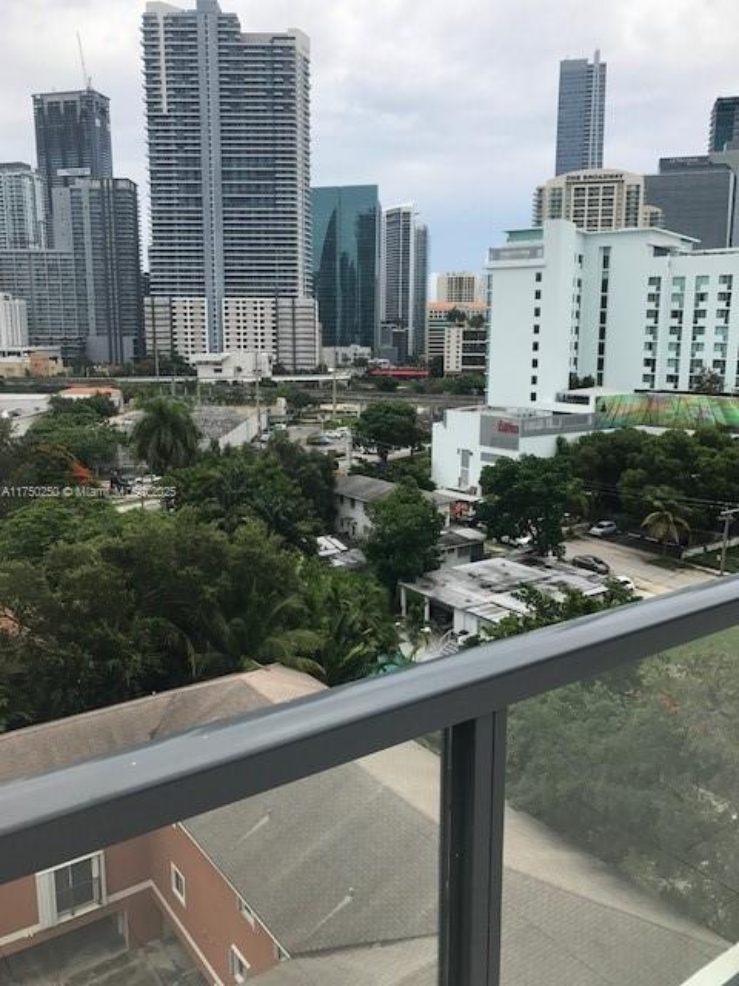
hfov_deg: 49.7
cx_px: 370
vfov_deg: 63.4
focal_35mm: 28
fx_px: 797
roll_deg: +0.6
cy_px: 493
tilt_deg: -9.4
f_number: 1.8
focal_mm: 3.99
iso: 20
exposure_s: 1/1408
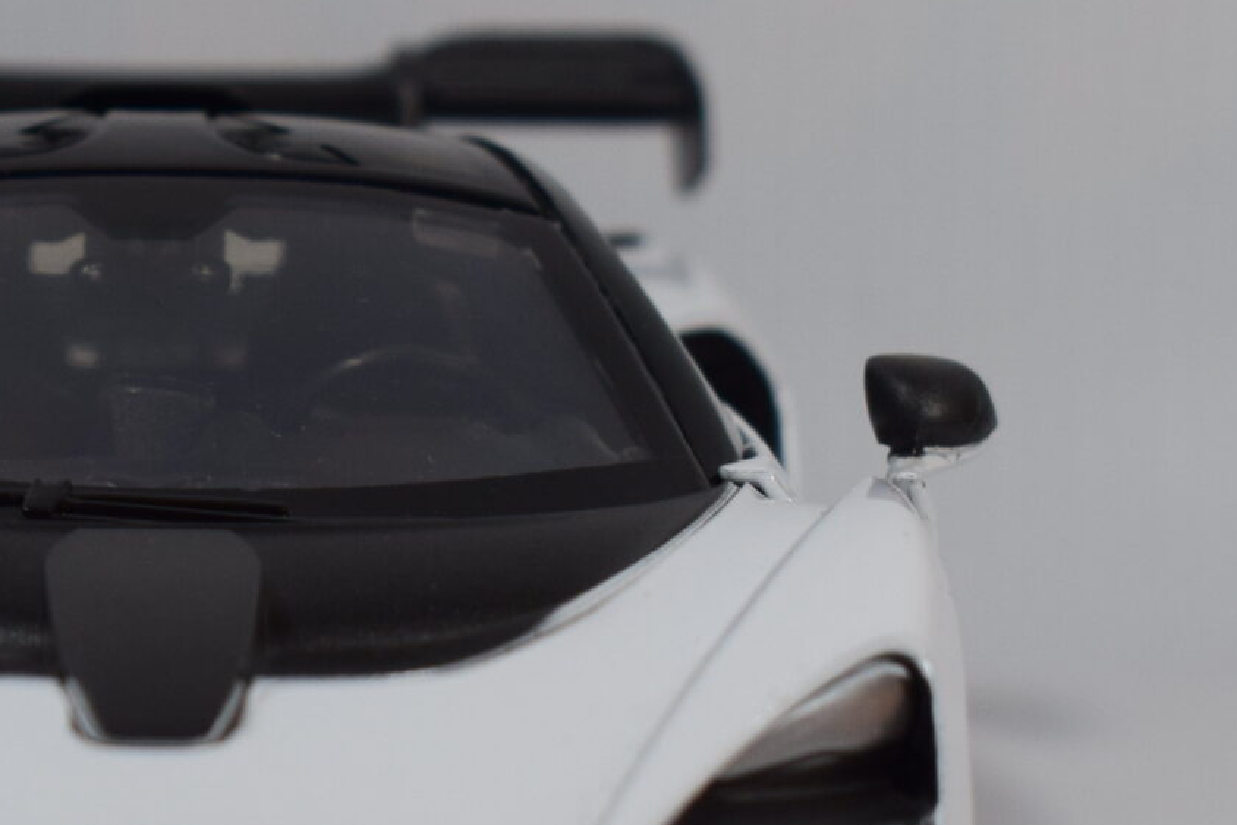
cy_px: 468
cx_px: 130
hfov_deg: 11.2
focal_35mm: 182
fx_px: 6254
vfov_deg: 7.5
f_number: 8
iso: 400
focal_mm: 40
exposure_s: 1/80
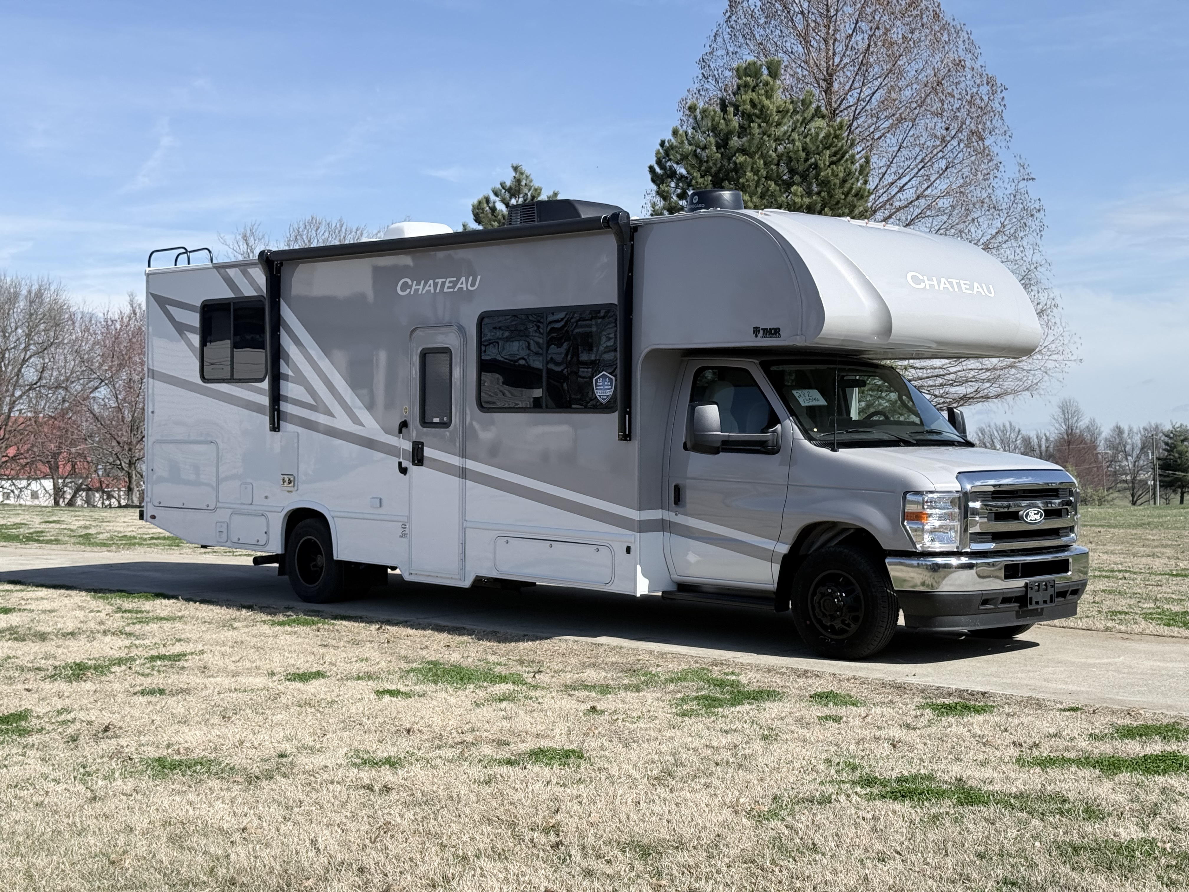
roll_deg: +2.2
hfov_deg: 39.7
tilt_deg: +1.9
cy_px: 446
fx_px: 1649
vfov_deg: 30.3
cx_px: 594
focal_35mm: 48
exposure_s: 1/6536
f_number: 1.78
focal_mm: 6.76
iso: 80
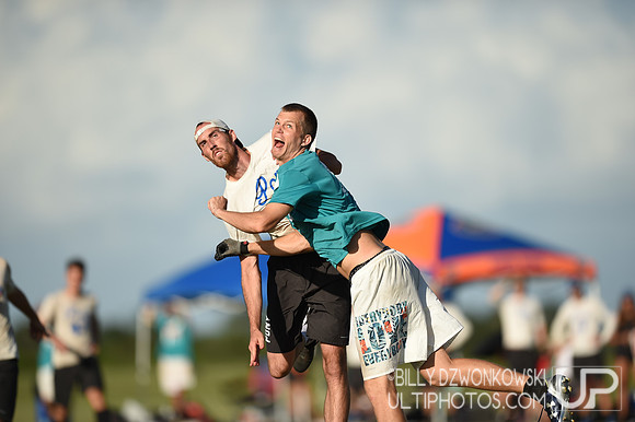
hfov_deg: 5.2
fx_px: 7051
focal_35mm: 400
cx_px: 318
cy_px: 211
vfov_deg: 3.4
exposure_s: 1/3200
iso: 125
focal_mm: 400
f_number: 2.8
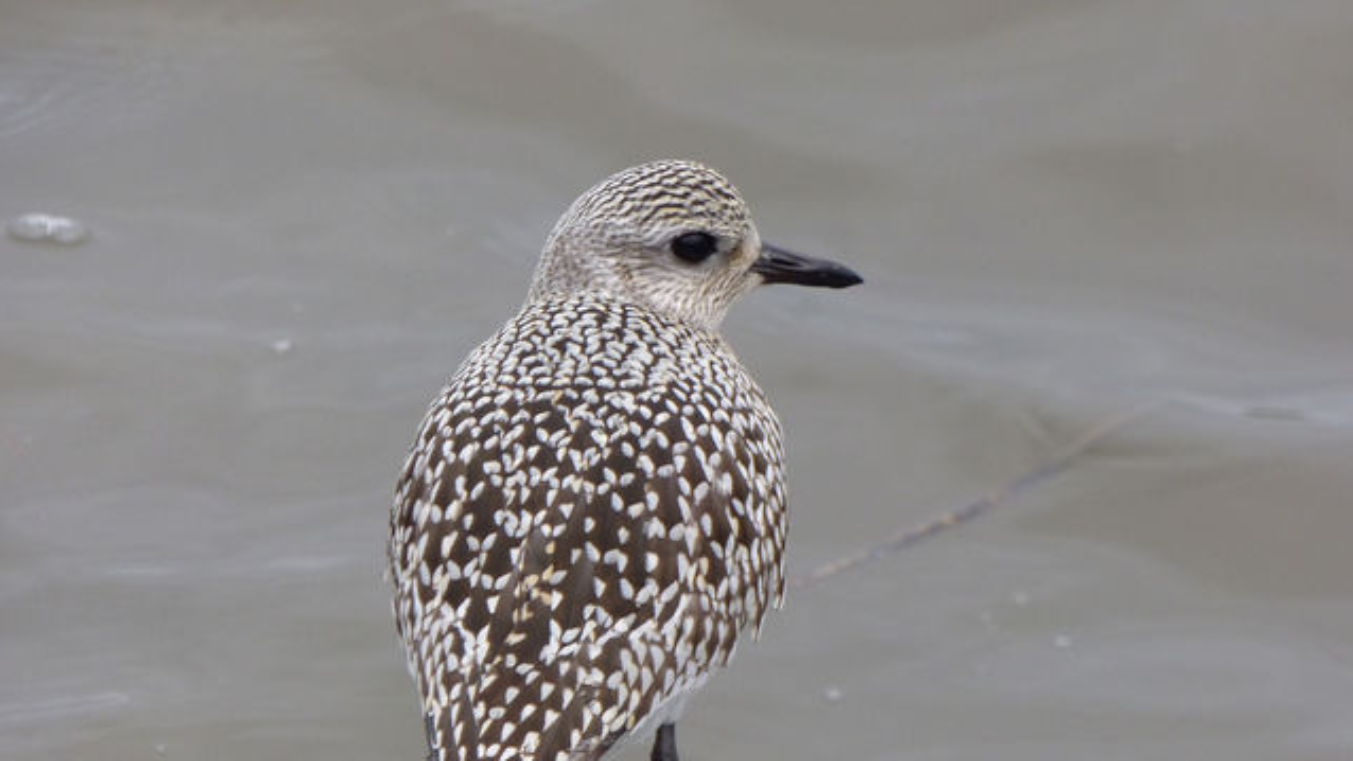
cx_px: 676
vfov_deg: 1.9
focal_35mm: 642
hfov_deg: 3.4
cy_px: 507
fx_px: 23034
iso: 160
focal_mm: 95.62
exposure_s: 1/320
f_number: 5.6
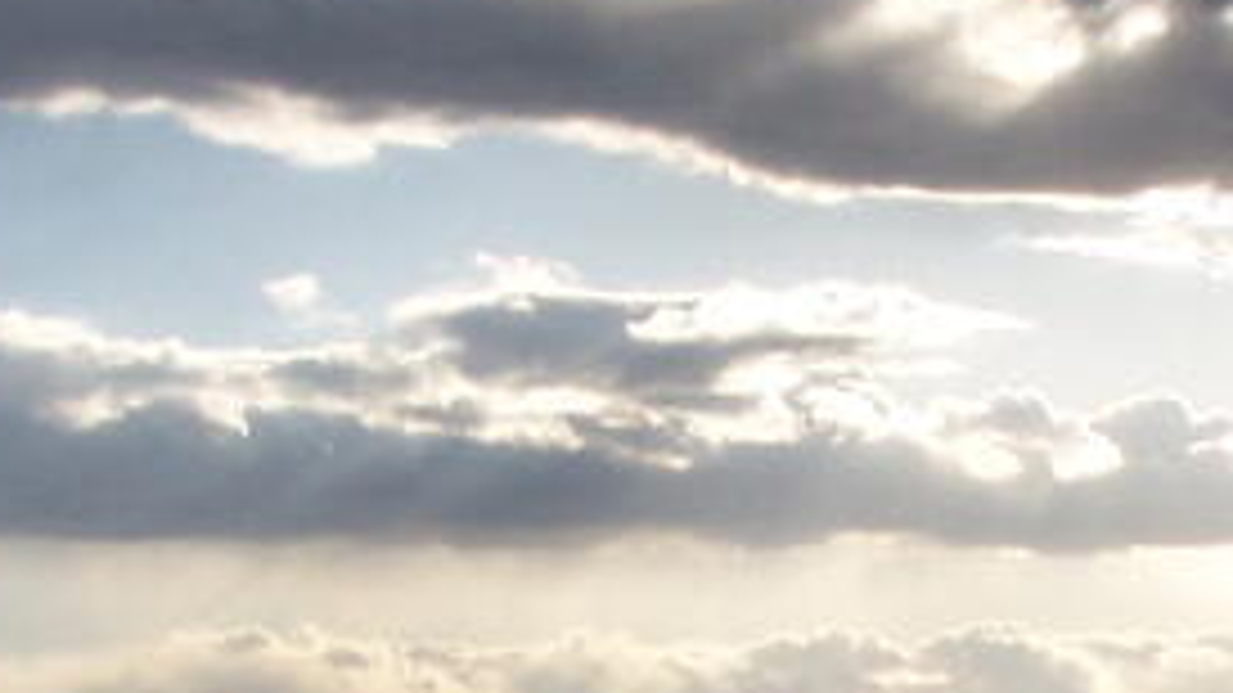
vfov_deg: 7.8
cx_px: 1017
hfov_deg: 13.8
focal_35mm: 155
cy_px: 832
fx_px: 5067
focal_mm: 6.3
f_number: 5.6
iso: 80
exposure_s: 1/800
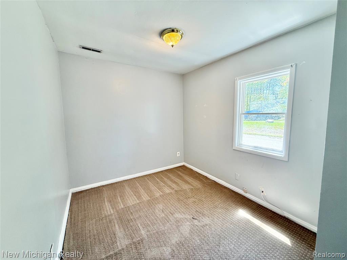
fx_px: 140
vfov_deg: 85.7
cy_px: 130
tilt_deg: -4.6
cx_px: 174
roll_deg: -1.1
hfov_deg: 102.1
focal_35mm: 14
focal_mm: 2.22
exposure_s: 1/120
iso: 125
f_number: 2.2
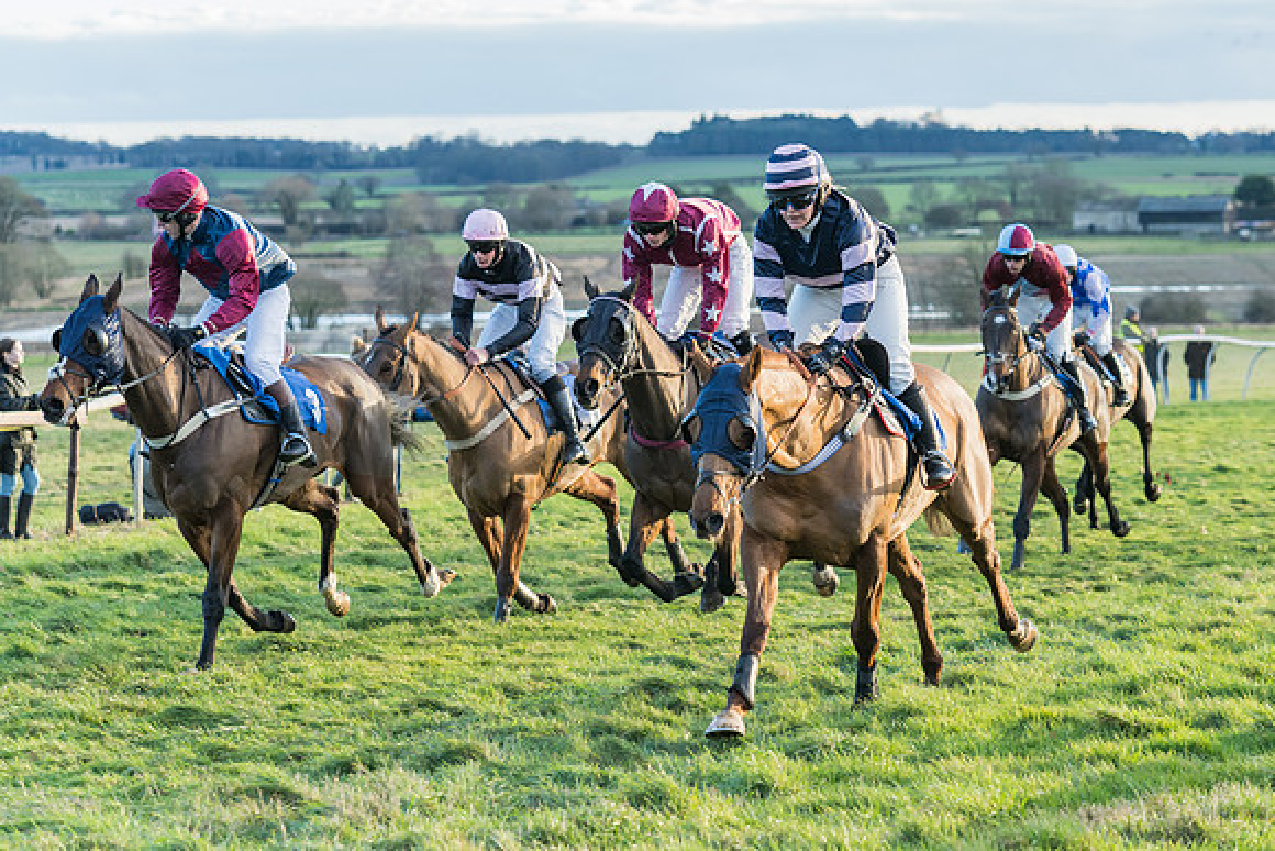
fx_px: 4531
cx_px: 808
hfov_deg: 16.0
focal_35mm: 128
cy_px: 367
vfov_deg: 10.7
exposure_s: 1/1000
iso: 800
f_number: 4
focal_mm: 96
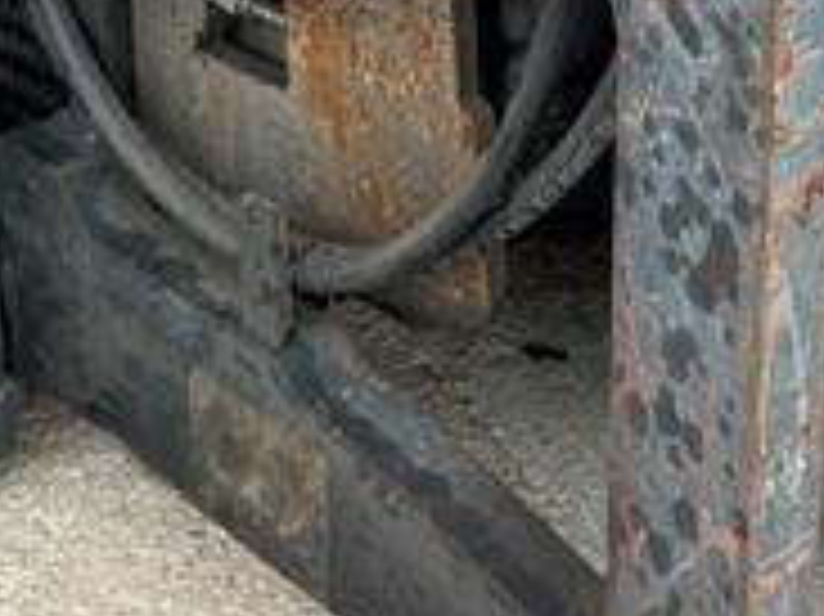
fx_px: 1998
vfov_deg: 16.8
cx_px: 635
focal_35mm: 84
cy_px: -126
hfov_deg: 23.0
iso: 80
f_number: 1.78
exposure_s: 1/458
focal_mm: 6.86
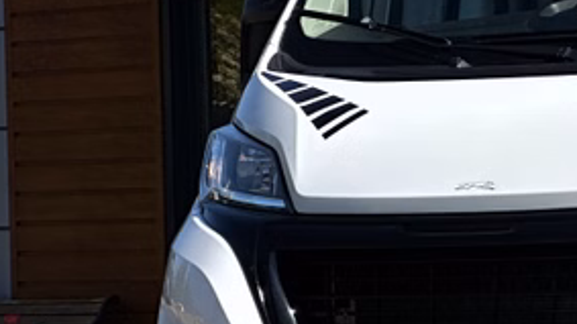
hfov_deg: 9.0
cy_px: 159
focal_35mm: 237
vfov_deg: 5.1
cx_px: 754
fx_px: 3625
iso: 32
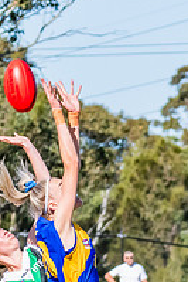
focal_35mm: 939
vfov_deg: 2.2
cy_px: 320
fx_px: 7342
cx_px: 56
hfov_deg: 1.5
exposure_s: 1/1250
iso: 640
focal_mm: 170
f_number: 10
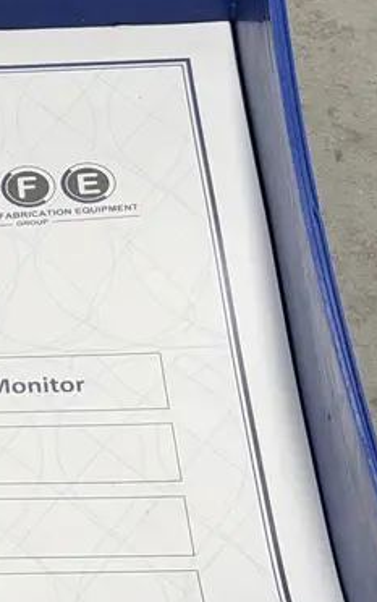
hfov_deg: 7.7
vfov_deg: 12.7
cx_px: -327
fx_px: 2692
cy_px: 86
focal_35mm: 164
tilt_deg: -48.3
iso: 64
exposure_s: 1/121
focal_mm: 6.76
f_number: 1.78
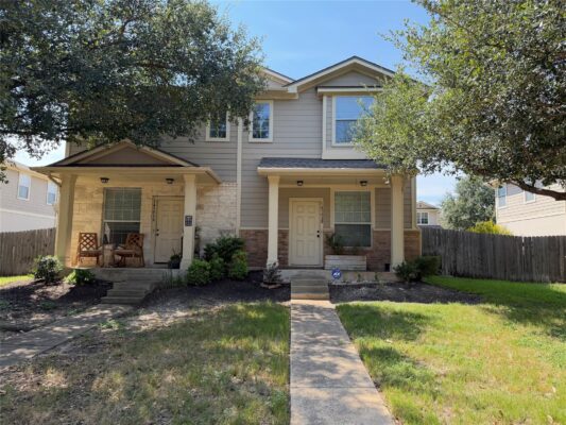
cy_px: 212
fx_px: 393
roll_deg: -1.4
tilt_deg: +5.6
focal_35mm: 24
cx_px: 283
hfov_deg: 71.6
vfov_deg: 56.8
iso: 100
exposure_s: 1/1337
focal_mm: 6.76
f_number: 1.78
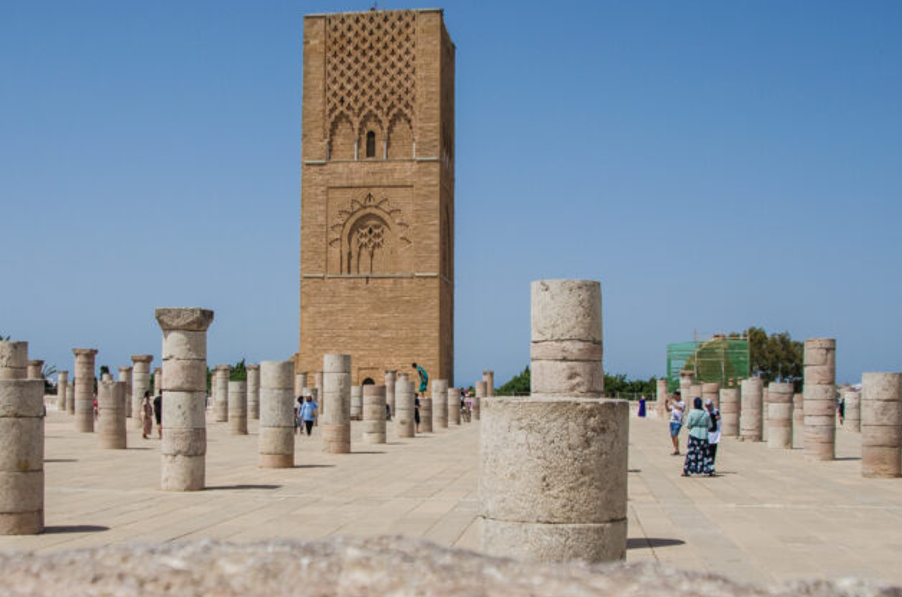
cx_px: 368
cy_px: 379
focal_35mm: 44
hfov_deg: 44.4
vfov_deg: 30.2
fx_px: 1100
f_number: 8
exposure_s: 1/1250
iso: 200
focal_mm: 18
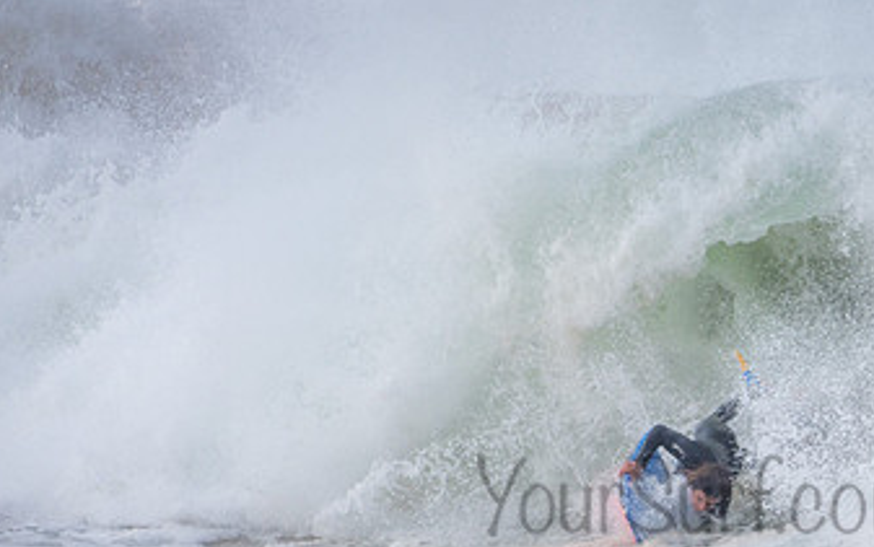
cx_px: 744
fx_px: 31362
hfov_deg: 1.6
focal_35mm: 1316
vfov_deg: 1.0
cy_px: 473
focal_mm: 500
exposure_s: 1/1000
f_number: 5.6
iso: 200
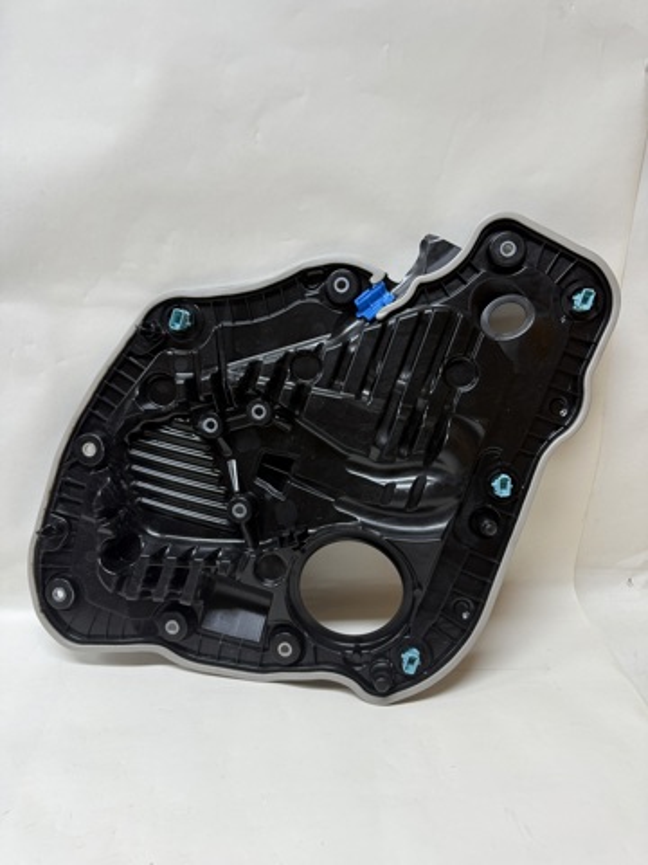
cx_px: 324
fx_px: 599
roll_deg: +0.4
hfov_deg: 56.8
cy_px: 432
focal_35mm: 24
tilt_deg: -23.1
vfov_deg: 71.6
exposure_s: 1/50
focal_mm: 6.76
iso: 125
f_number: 1.78
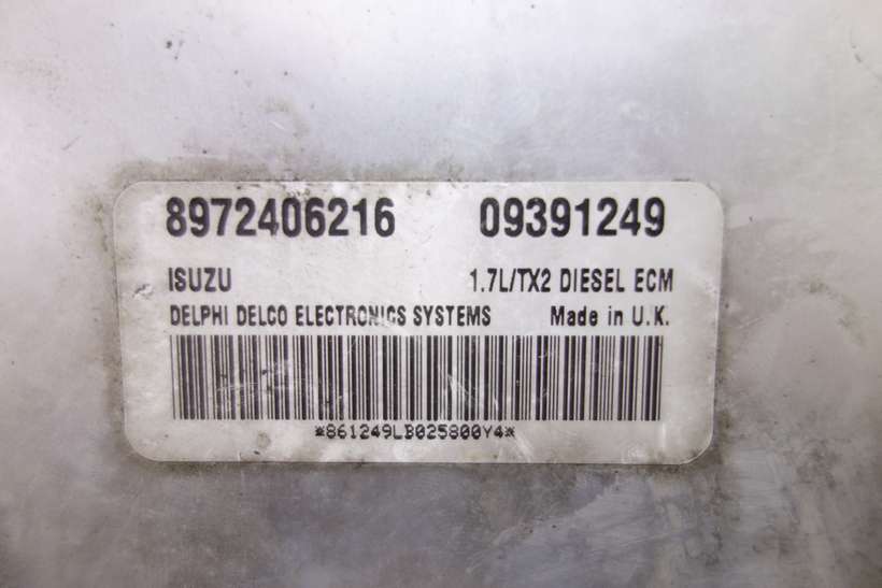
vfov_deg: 46.4
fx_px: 686
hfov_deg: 65.5
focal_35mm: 28
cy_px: 294
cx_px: 441
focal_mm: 10.4
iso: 125
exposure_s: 1/100
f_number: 1.8
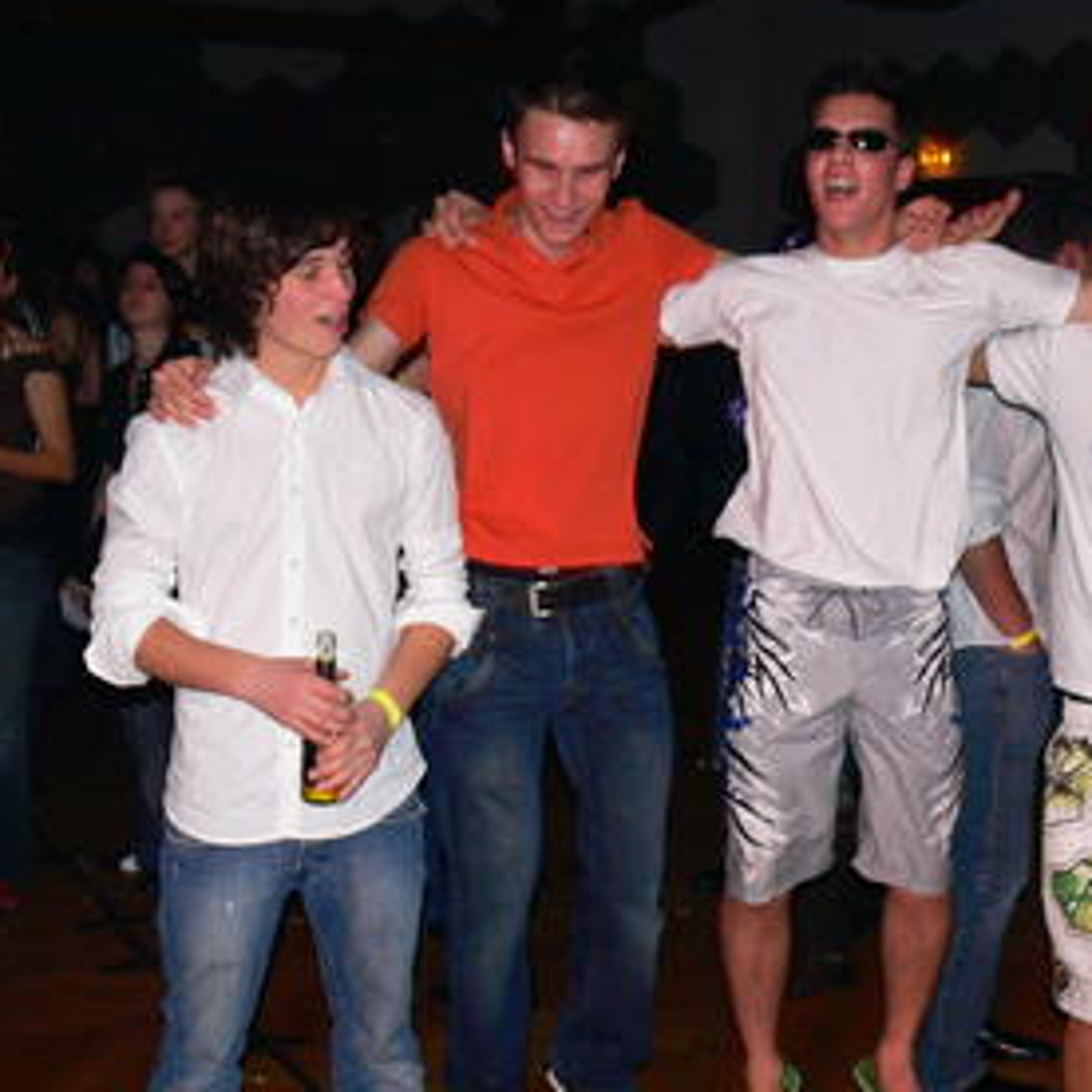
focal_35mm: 53
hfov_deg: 31.9
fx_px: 1892
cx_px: 732
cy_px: 590
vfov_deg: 32.2
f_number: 2.8
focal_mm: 7.4
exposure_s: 1/30
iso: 100
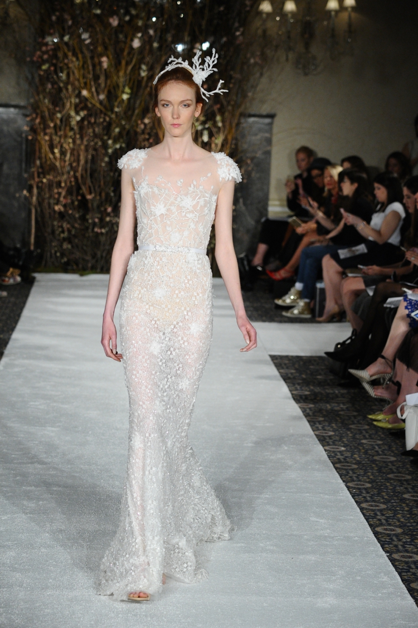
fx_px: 1953
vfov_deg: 18.3
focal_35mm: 112
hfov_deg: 12.2
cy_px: 314
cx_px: 209
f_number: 5.6
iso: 3200
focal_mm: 112
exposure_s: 1/400
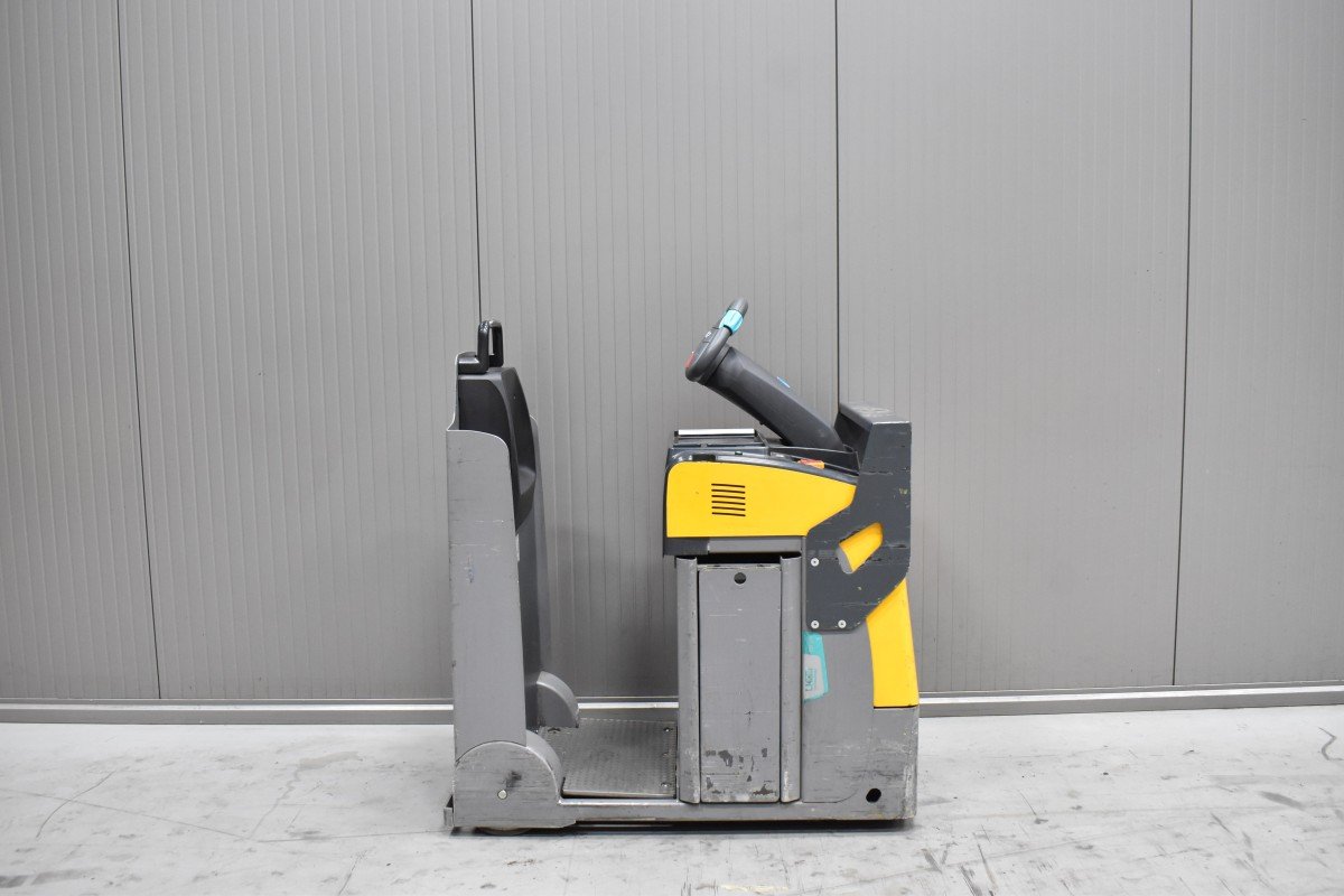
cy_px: 448
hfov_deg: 61.9
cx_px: 672
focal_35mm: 30
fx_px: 1120
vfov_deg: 43.6
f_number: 5
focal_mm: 20
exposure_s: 1/30
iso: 1600
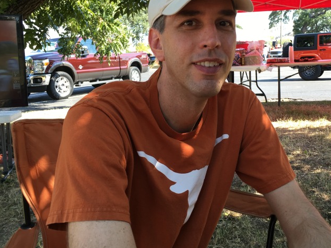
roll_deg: -1.0
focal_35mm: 37
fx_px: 354
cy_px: 92
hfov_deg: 49.6
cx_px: 209
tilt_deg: -3.0
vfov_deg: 38.4
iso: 25
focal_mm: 4.15
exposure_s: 1/149
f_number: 2.2
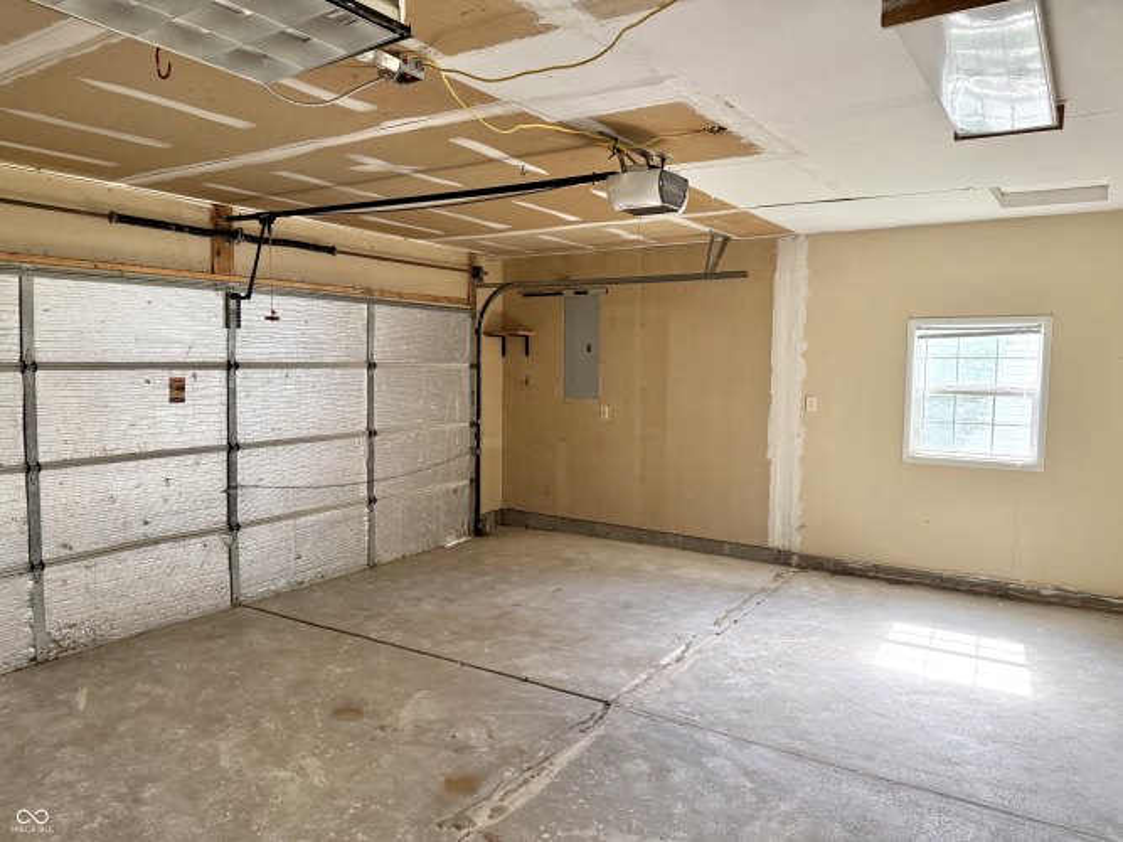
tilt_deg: -4.2
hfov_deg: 71.6
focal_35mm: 24
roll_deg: -1.5
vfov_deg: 56.8
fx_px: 778
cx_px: 562
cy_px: 421
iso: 200
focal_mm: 6.76
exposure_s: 1/87
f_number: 1.78
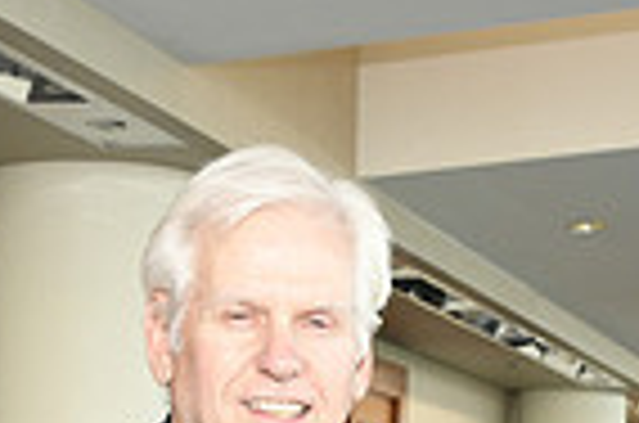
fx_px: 2249
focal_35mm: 127
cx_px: 378
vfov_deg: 10.0
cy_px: 848
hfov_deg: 16.2
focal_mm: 31
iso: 1600
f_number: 8
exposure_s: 1/160
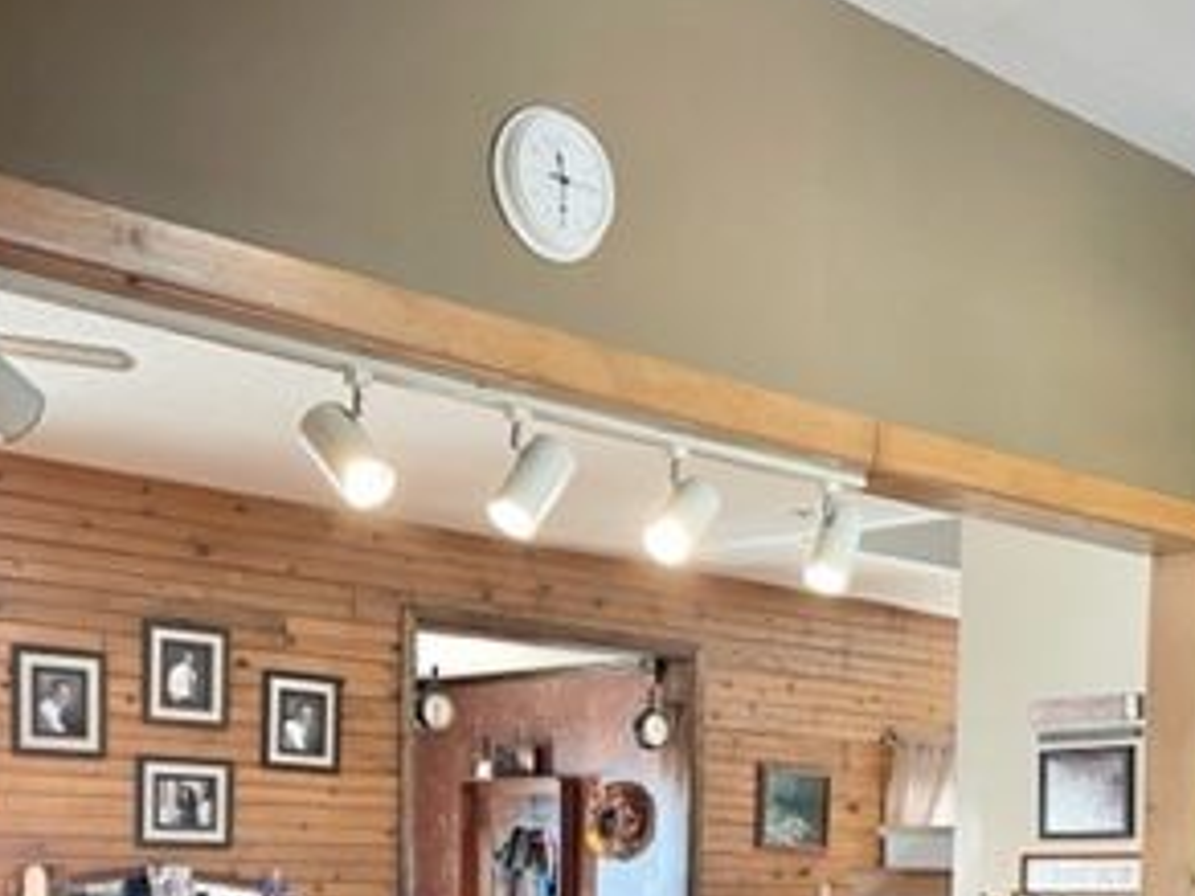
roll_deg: -1.3
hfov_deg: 33.5
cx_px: 798
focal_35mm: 57
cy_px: 945
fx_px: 1968
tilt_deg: -2.1
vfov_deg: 24.2
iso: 160
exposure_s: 1/60
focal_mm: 4.2
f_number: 1.6
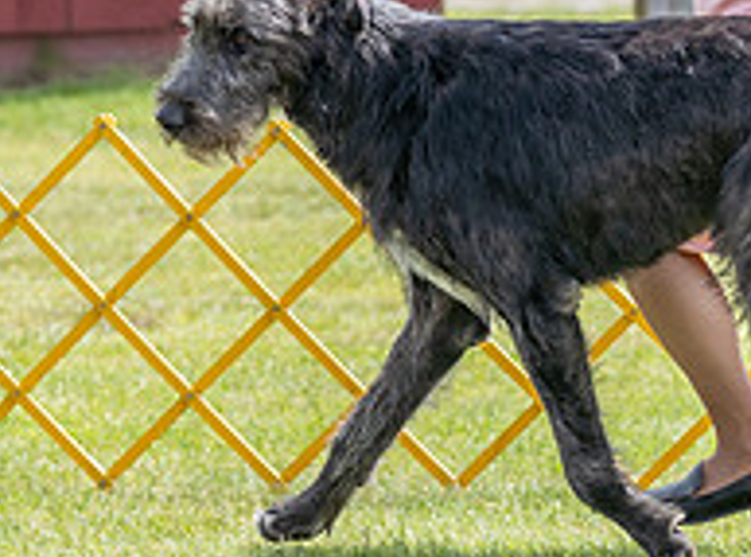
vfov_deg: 3.0
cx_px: 296
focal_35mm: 485
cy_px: -175
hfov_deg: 4.1
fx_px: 10477
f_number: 3.5
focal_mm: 114
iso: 125
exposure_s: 1/1000
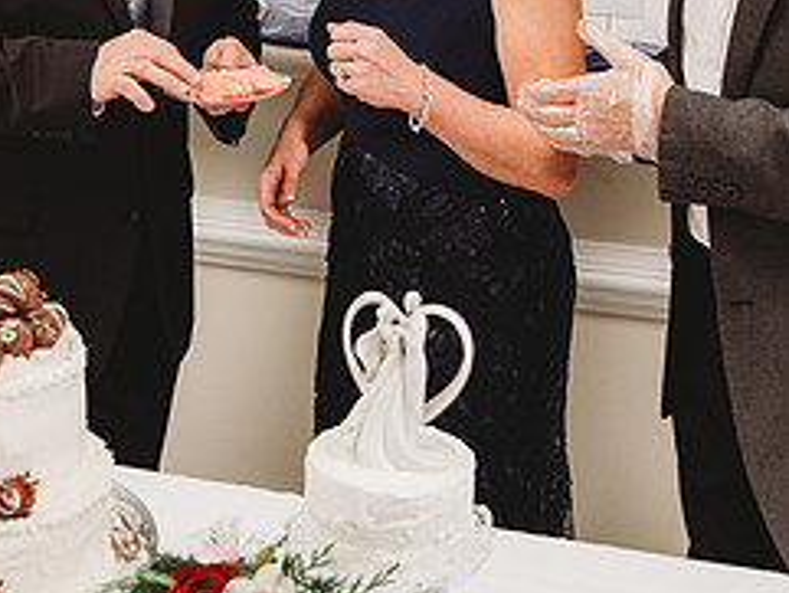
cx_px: 304
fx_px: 1391
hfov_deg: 31.6
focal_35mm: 61
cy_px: -105
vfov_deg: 22.3
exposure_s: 1/200
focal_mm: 34
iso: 4000
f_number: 4
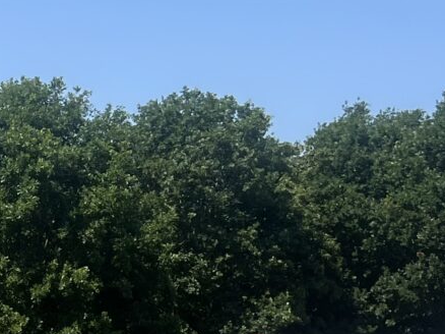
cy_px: 549
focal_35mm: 114
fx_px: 1465
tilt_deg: -5.8
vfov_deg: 12.2
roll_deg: +1.1
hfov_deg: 16.2
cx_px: -169
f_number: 1.5
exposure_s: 1/3356
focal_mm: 5.7
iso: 50
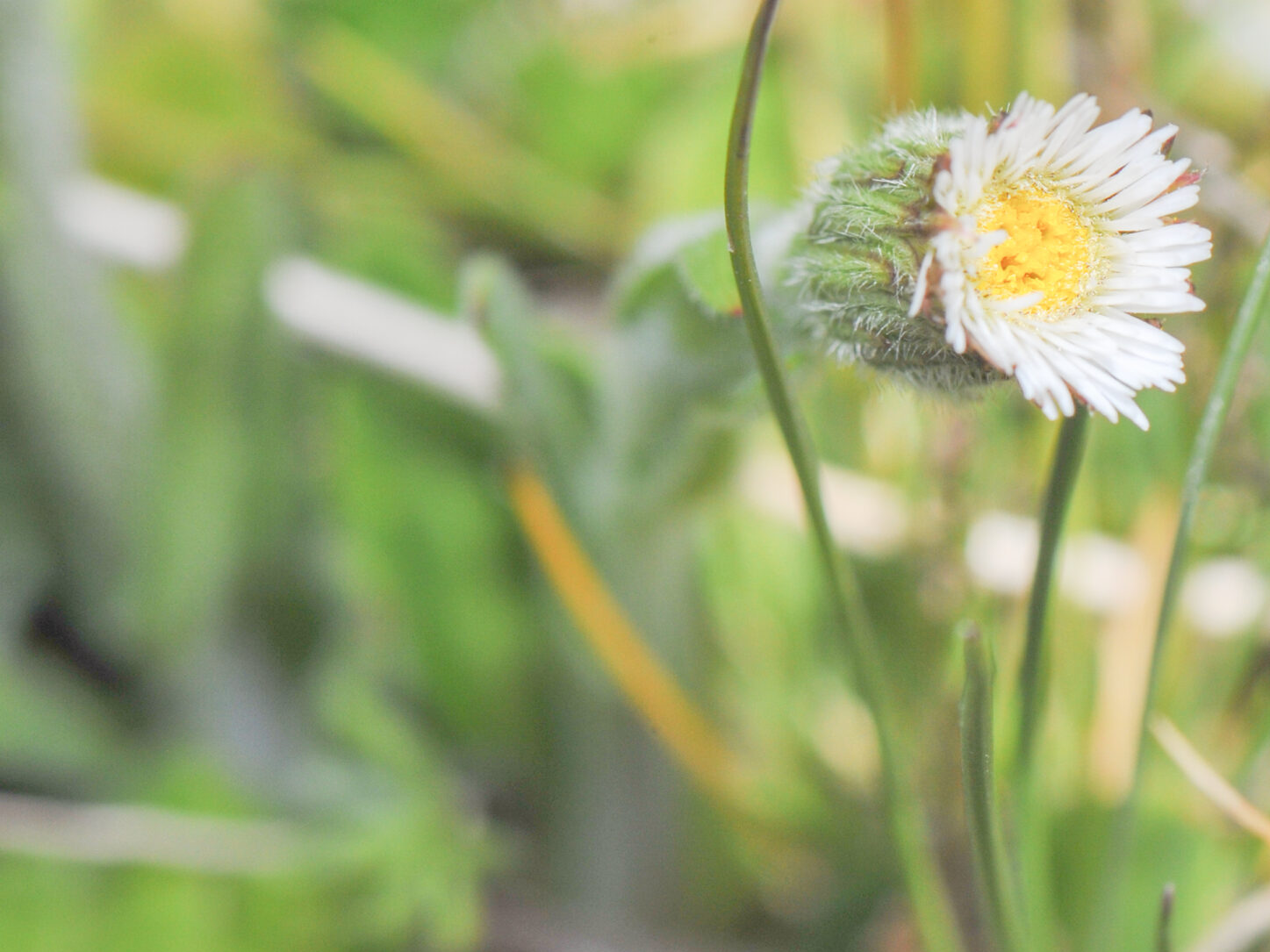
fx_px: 9355
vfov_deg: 5.8
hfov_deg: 7.7
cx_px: 1095
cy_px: 487
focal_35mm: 255
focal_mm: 150
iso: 800
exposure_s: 1/250
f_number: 18
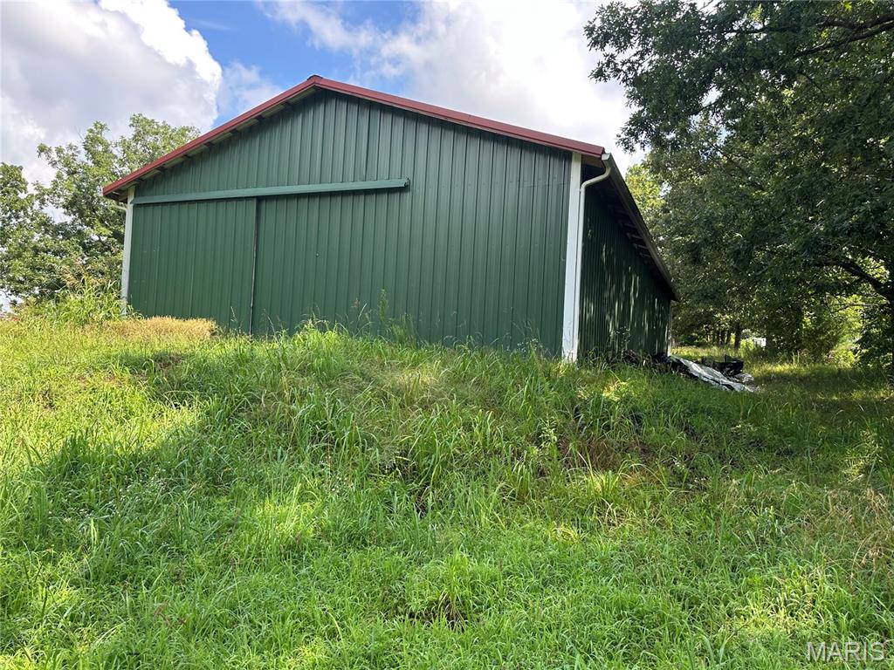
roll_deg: -4.0
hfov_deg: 71.6
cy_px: 335
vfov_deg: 56.8
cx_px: 447
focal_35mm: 24
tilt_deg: +2.0
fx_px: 620
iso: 80
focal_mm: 6.86
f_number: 1.78
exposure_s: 1/810
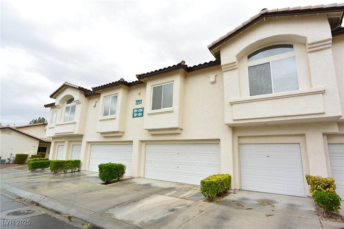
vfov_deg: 67.4
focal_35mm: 18
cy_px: 114
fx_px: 172
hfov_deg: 90.0
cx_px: 172
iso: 160
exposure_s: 1/500
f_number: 4.5
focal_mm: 6.7
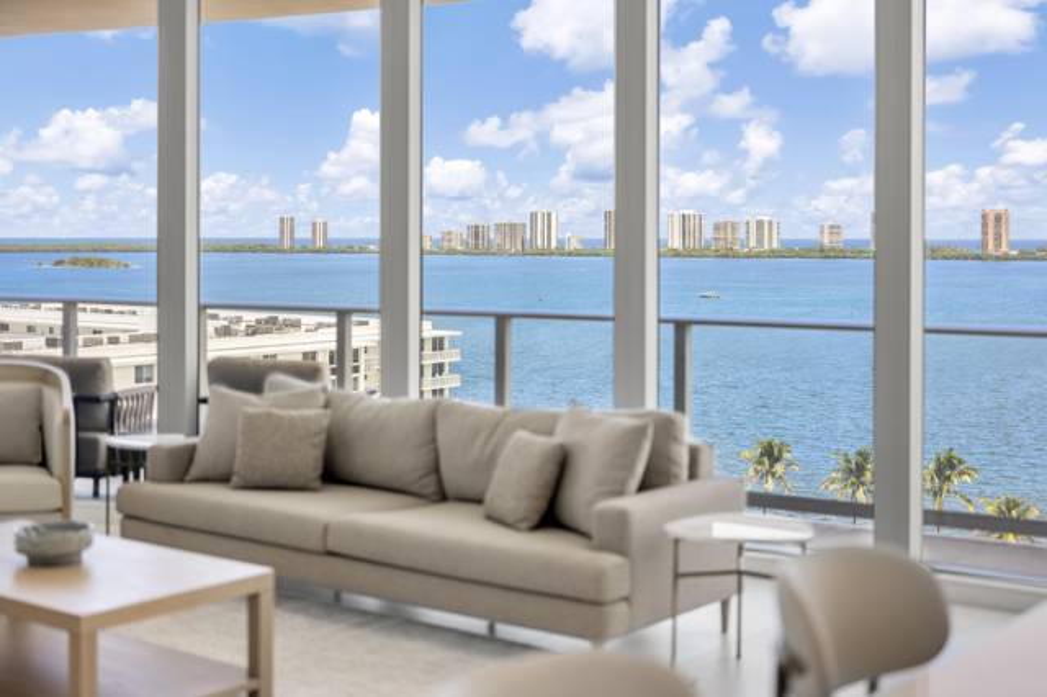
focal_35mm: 50
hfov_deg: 39.6
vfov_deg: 27.0
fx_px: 1453
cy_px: 348
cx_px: 524
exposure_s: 1/125
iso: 64
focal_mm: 50
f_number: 2
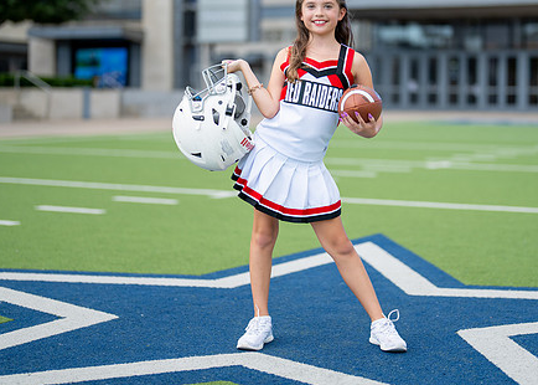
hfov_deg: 25.1
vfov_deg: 18.0
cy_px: 133
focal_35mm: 79
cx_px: 331
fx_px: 1207
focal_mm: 50
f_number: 1.2
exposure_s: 1/1250
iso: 160
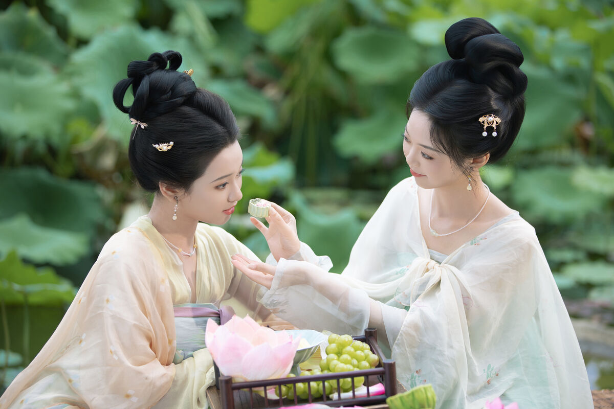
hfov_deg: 20.4
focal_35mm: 100
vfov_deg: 13.7
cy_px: 204
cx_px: 307
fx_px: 1705
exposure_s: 1/320
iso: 100
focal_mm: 100
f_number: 2.8
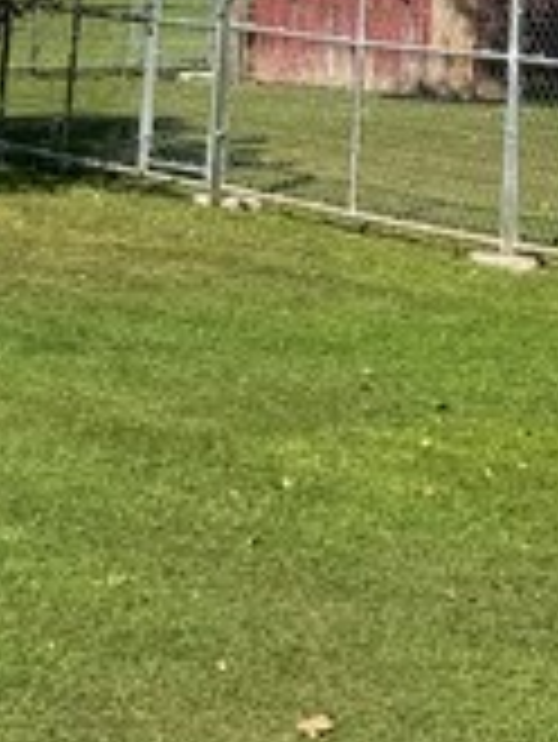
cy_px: -526
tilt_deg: +7.1
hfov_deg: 9.8
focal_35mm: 149
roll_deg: -0.7
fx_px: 3198
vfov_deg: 12.3
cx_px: 657
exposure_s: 1/4673
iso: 80
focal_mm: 6.76
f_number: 1.78
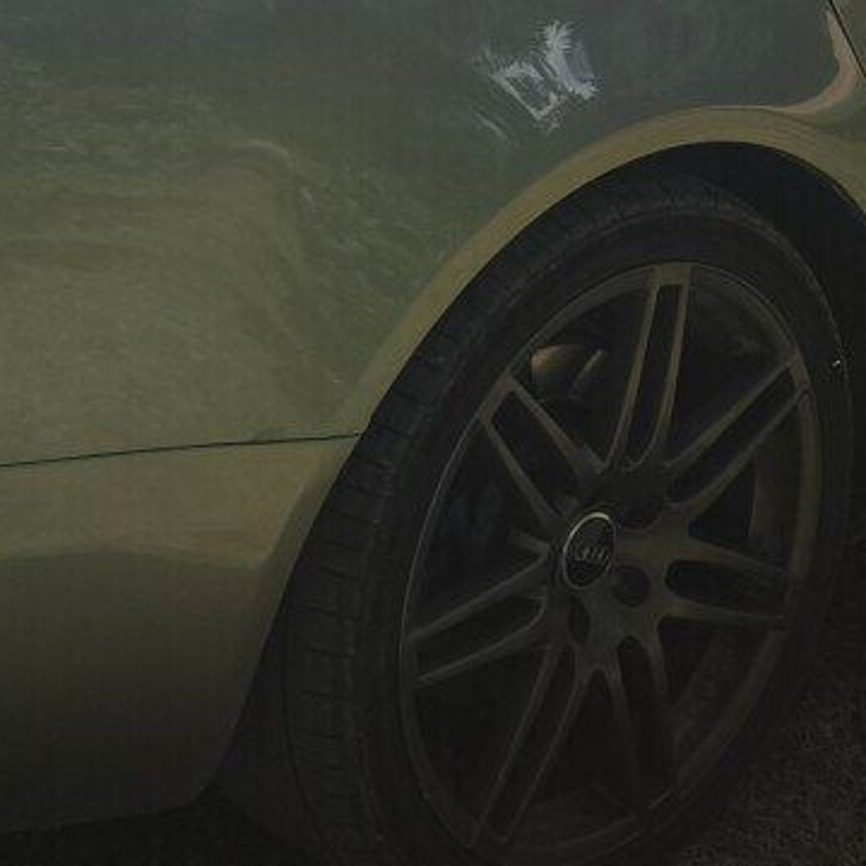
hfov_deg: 15.8
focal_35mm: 110
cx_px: 313
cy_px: -167
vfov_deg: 15.3
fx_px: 3113
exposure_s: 1/3830
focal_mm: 6.57
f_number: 1.6
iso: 64
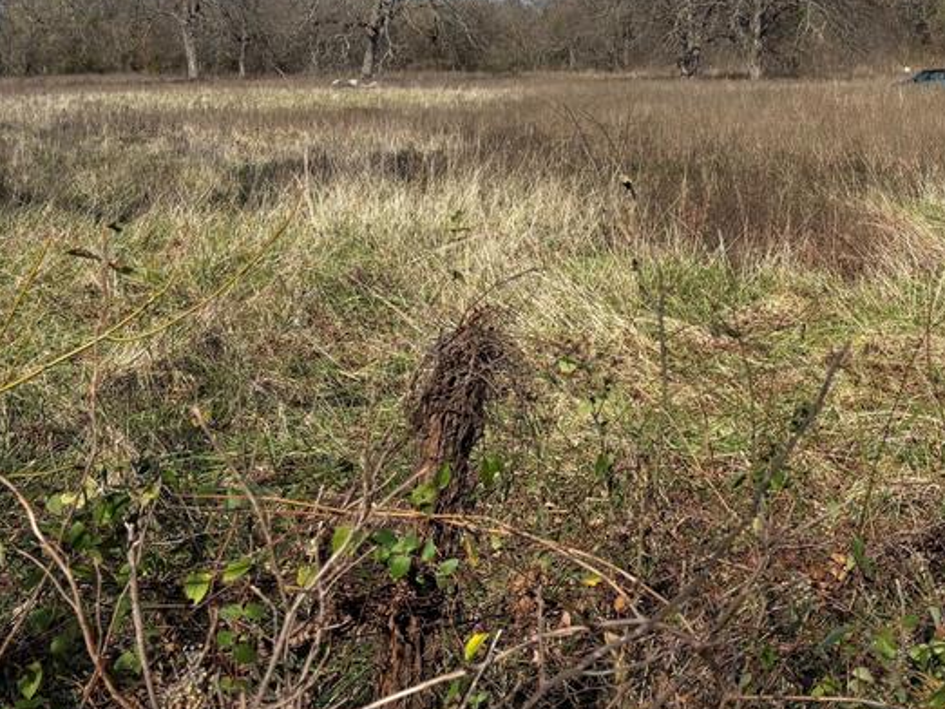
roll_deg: +1.4
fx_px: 1393
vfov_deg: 27.9
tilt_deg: -2.2
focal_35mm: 51
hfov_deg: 36.1
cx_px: 768
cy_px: 123
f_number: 1.6
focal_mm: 5.96
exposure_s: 1/3650
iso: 50
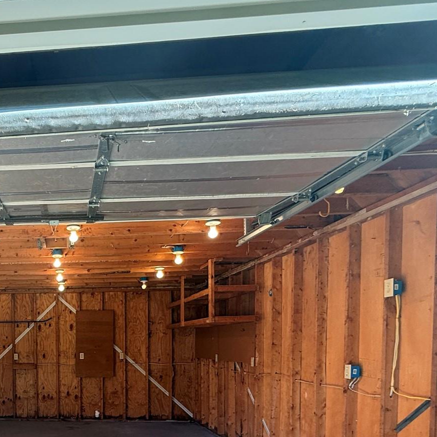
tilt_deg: -0.9
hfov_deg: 48.9
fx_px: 414
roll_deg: +0.1
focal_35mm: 29
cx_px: 34
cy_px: 358
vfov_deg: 51.6
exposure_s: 1/99
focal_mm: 2.22
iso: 80
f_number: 2.2
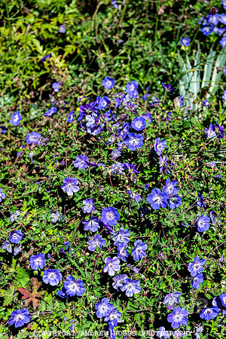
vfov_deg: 28.8
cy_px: 170
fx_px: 659
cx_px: 113
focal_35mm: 70
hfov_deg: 19.5
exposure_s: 1/500
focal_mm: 70
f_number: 5.6
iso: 64
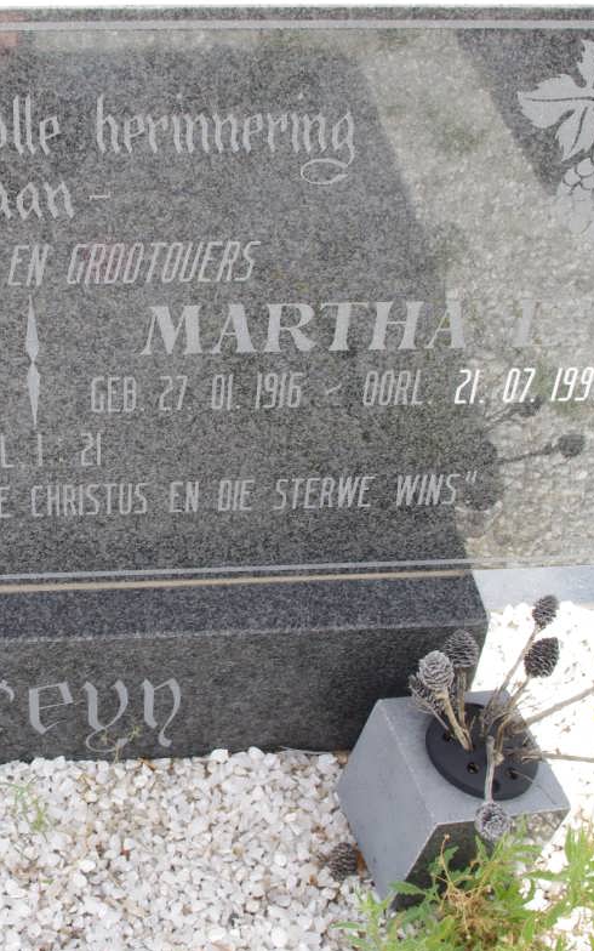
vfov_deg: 38.2
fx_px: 1373
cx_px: 125
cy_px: 471
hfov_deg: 24.1
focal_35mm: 53
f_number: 11
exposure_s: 1/125
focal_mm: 23.13
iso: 800
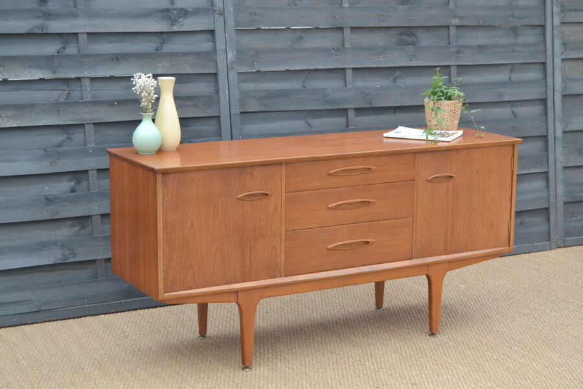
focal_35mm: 69
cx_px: 292
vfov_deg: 19.7
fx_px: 1117
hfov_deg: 29.2
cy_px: 194
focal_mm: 46
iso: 280
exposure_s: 1/125
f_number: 5.6
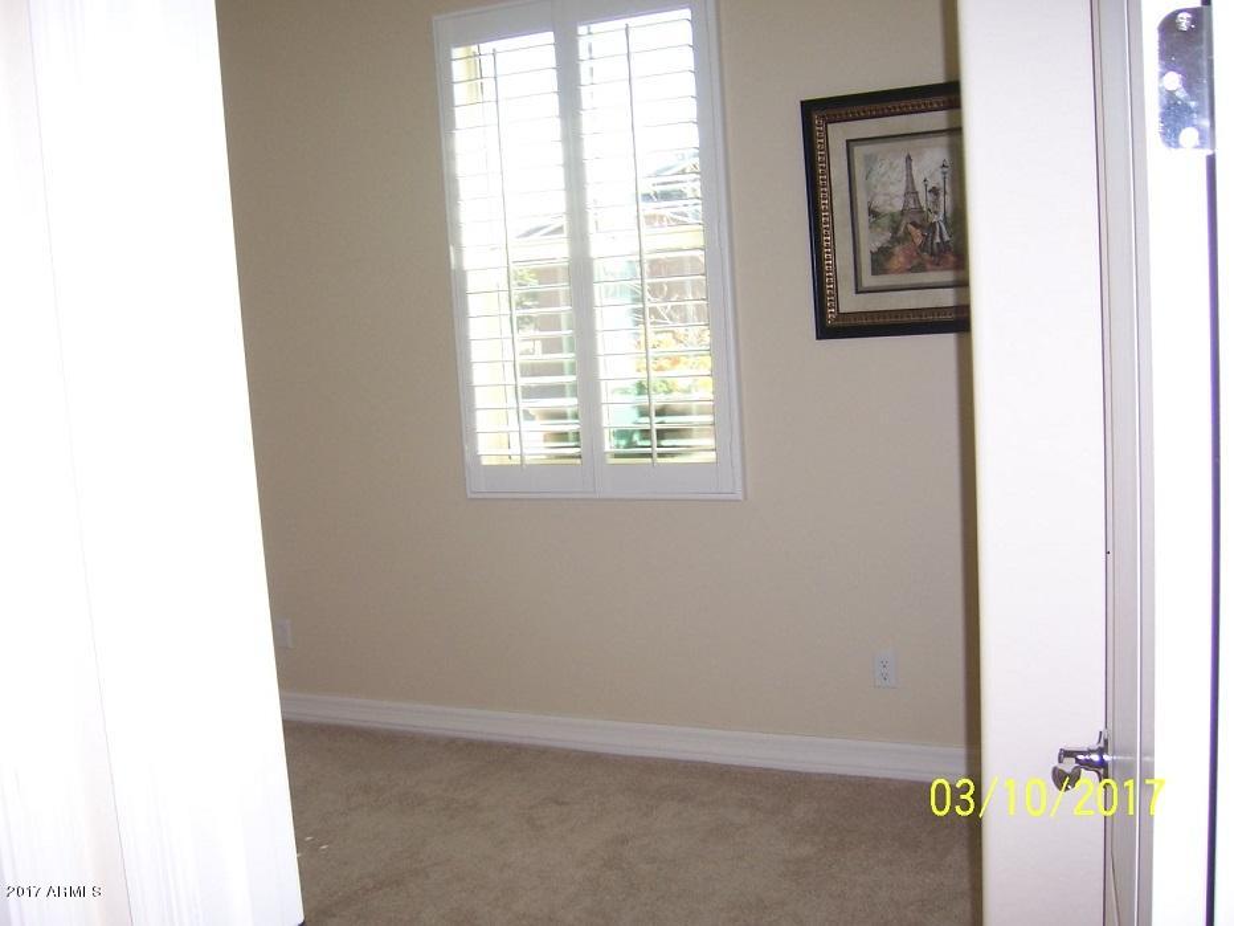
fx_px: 1283
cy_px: 463
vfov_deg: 39.7
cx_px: 617
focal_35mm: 36
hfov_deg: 51.4
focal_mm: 6.2
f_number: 2.8
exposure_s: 1/60
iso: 80
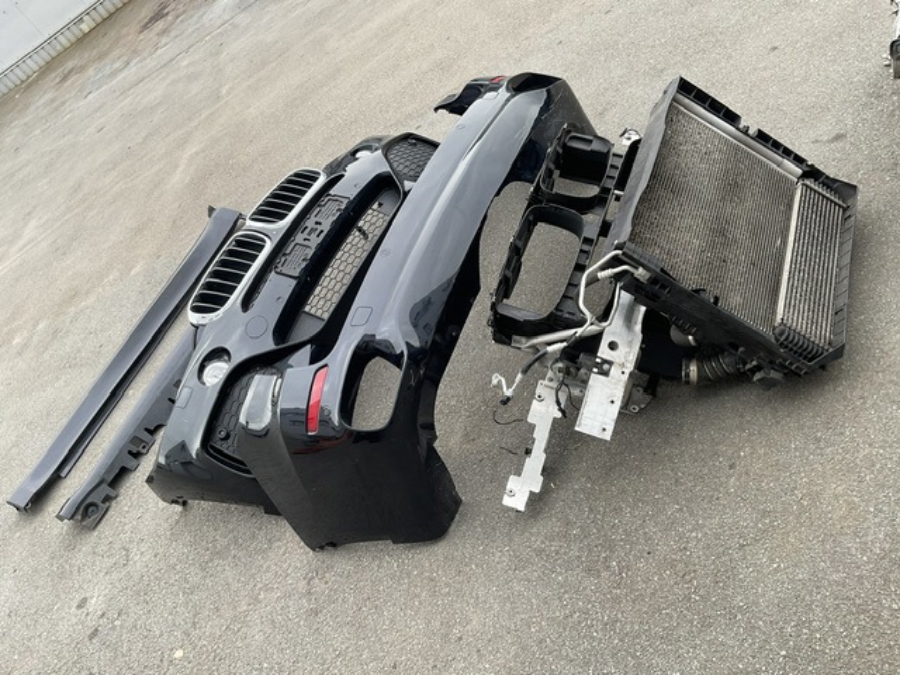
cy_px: 338
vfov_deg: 48.2
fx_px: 754
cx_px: 450
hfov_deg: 61.7
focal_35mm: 29
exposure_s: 1/122
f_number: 1.8
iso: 20
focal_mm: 3
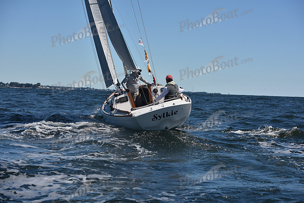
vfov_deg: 19.5
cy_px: 102
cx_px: 152
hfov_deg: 28.8
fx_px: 591
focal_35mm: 70
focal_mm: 70
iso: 200
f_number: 5.6
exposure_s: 1/1000
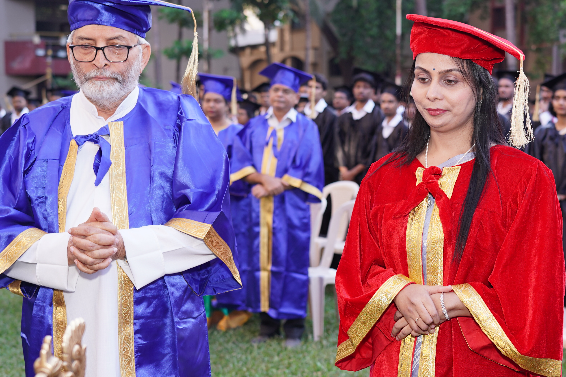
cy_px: 271
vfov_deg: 20.2
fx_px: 1053
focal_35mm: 67
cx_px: 410
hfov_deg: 29.7
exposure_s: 1/125
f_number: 2.8
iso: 100
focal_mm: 35
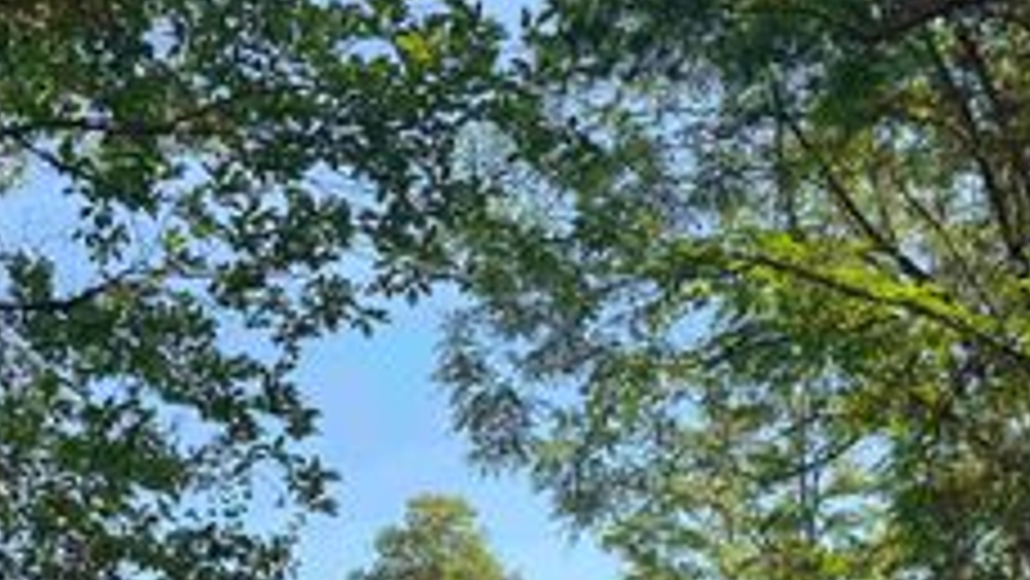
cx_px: 405
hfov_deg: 36.4
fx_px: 1557
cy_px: 564
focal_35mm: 57
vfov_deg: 20.5
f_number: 1.78
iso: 80
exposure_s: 1/1727
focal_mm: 6.76
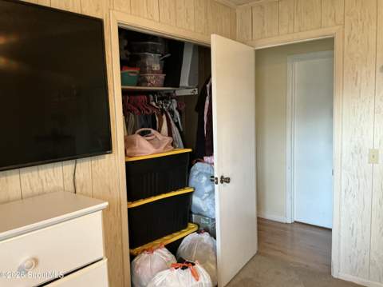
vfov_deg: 49.7
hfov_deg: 63.5
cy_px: 144
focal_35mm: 28
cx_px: 192
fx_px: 309
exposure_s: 1/60
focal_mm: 3
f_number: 1.8
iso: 250
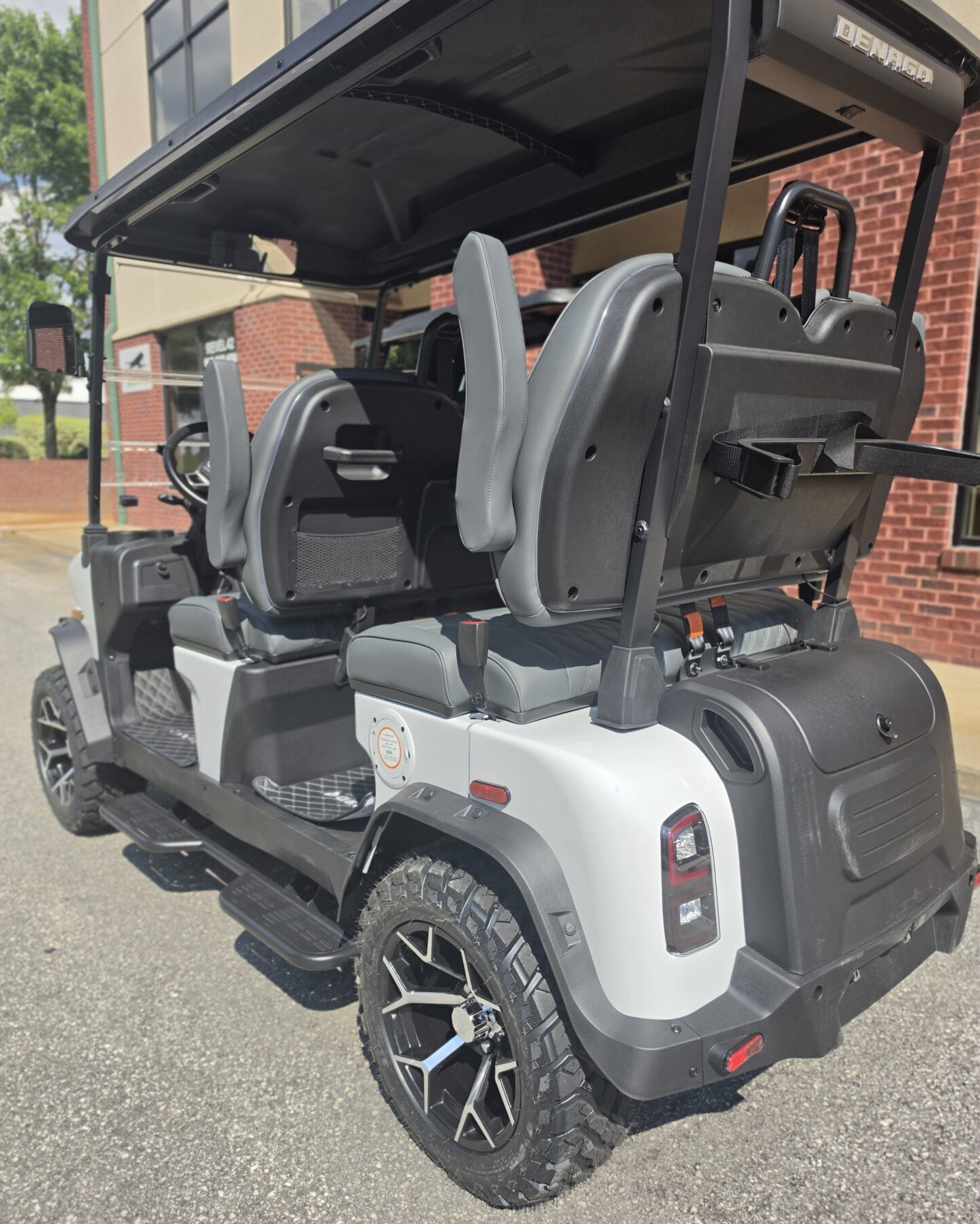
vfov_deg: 70.3
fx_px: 870
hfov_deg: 58.8
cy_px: 634
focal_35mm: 24
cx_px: 490
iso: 64
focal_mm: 6.5
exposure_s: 1/6806
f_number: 1.4
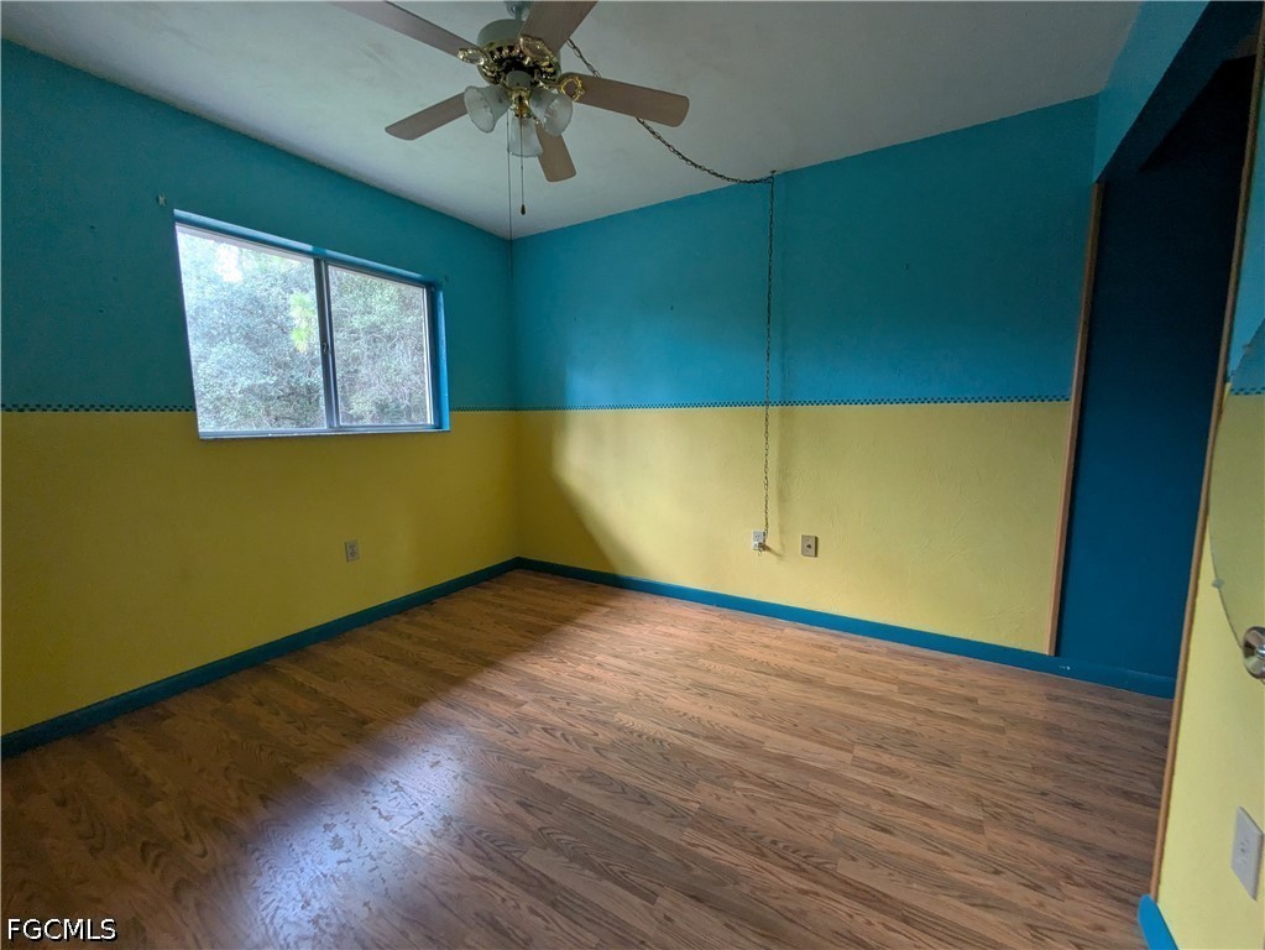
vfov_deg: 85.7
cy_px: 475
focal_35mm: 14
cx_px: 632
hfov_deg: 102.0
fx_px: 512
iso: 224
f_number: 2.2
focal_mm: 1.83
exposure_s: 1/120
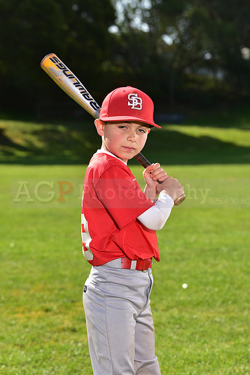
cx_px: 125
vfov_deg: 20.0
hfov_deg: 13.4
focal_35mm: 102
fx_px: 1062
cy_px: 188
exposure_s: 1/250
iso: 80
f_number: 5.6
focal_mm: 102
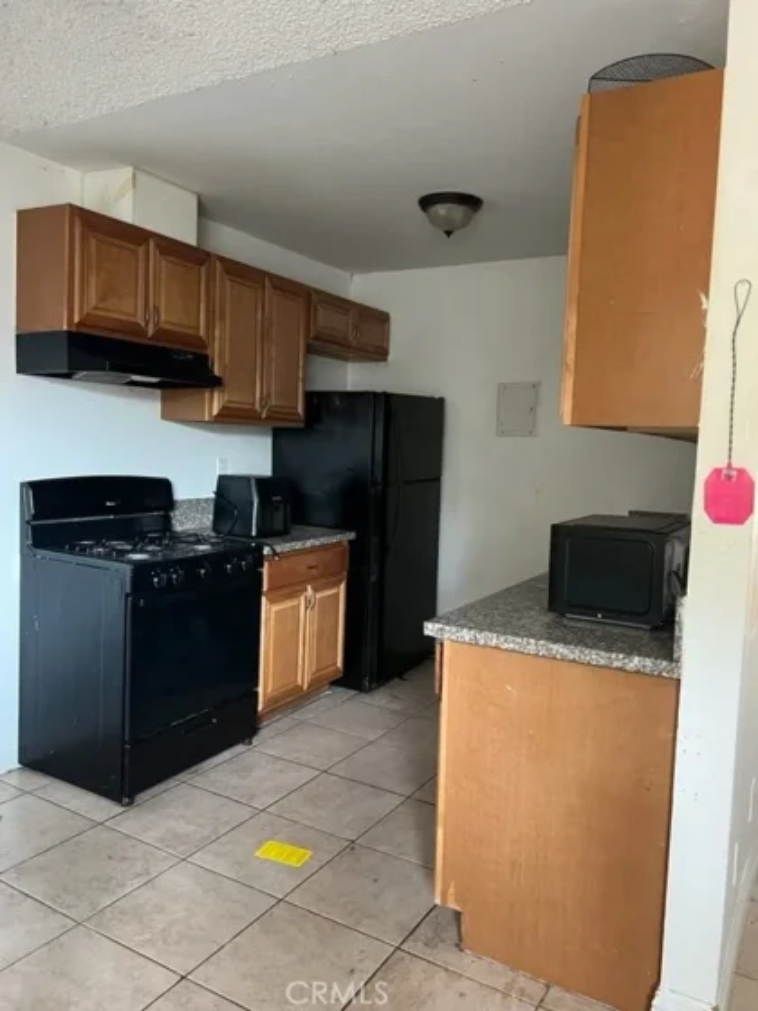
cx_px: 379
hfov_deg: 53.1
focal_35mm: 26
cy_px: 506
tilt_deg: -4.5
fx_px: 759
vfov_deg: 67.3
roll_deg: -3.5
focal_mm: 5.7
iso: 320
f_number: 1.5
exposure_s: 1/60
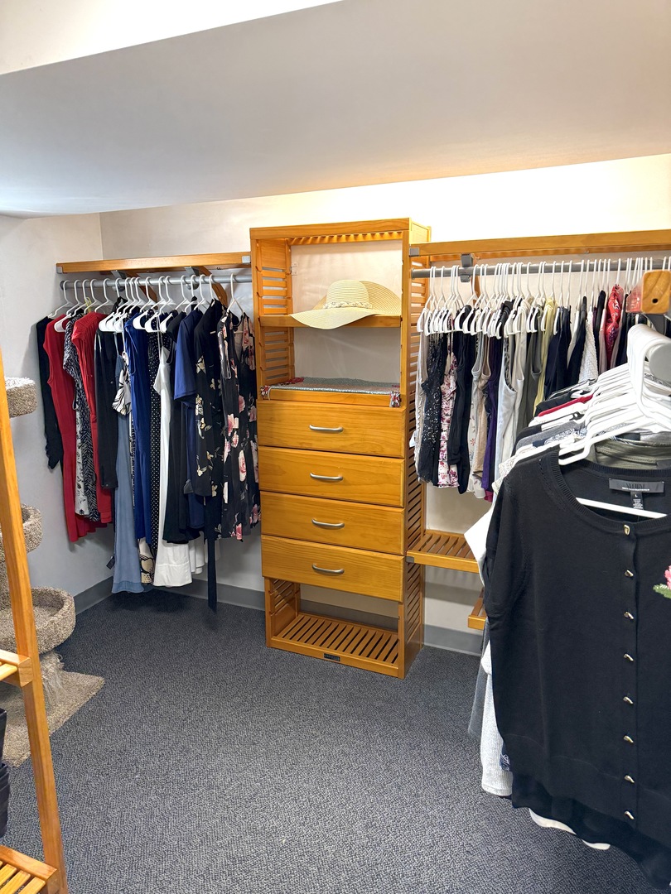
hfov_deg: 56.8
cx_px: 336
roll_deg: +0.4
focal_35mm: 24
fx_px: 620
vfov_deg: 71.6
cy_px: 447
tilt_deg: -11.7
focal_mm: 6.76
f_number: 1.78
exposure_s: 1/120
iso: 320
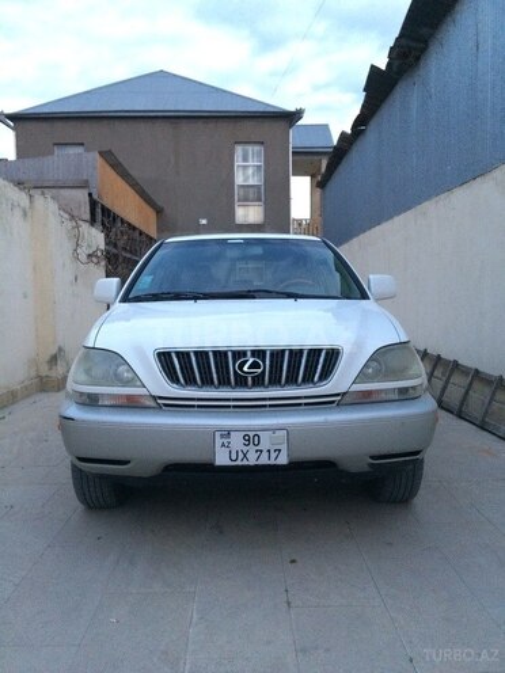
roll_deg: +1.7
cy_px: 336
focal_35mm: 29
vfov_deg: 61.7
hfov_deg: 48.2
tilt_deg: -6.5
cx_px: 252
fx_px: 564
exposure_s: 1/33
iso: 320
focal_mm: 4.15
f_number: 2.2
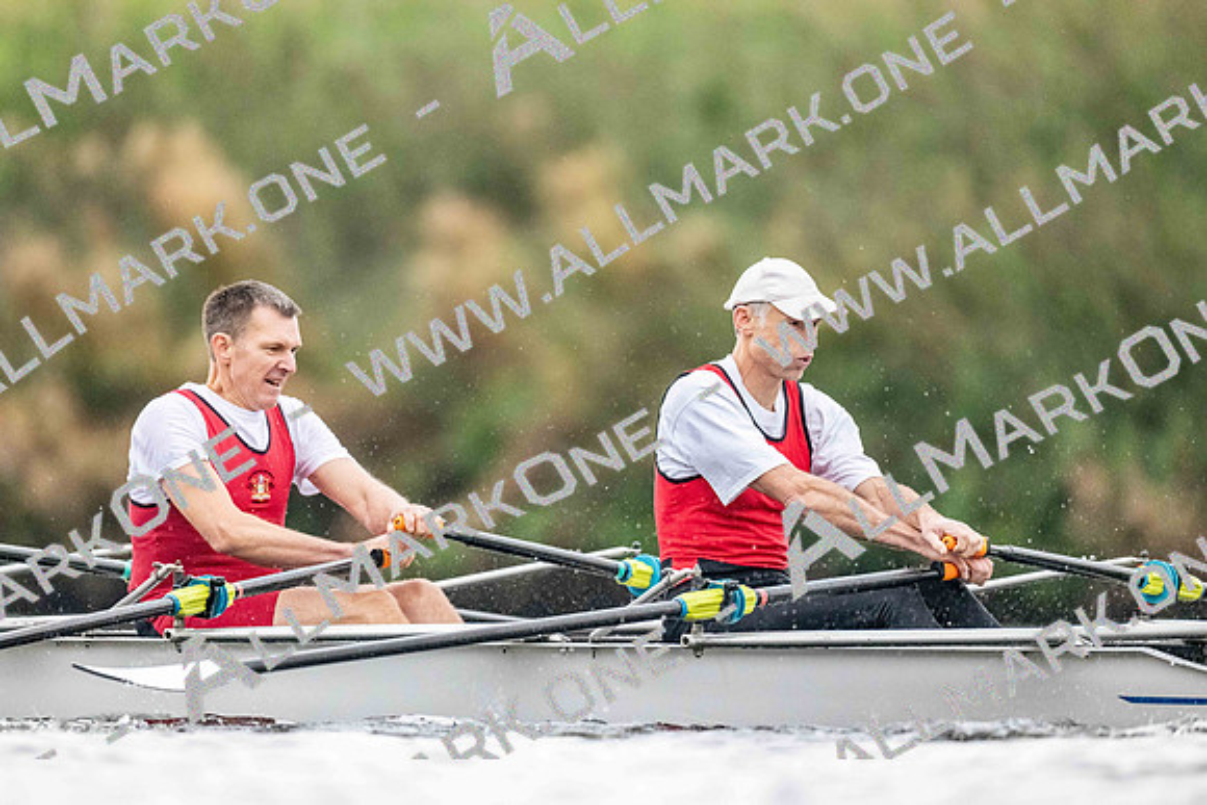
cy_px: 402
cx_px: 604
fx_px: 20120
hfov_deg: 3.4
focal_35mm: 600
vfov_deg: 2.3
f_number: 4
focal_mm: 600
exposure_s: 1/2500
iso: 7200
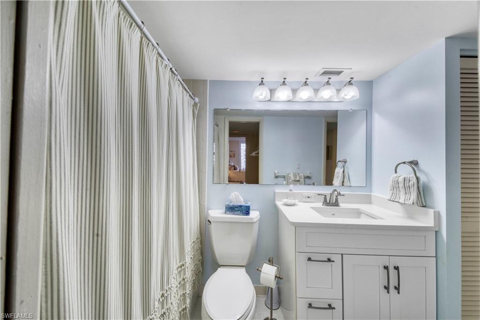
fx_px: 173
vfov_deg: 85.4
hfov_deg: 108.3
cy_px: 160
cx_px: 240
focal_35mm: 13
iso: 125
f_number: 11
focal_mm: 13
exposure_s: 1/13
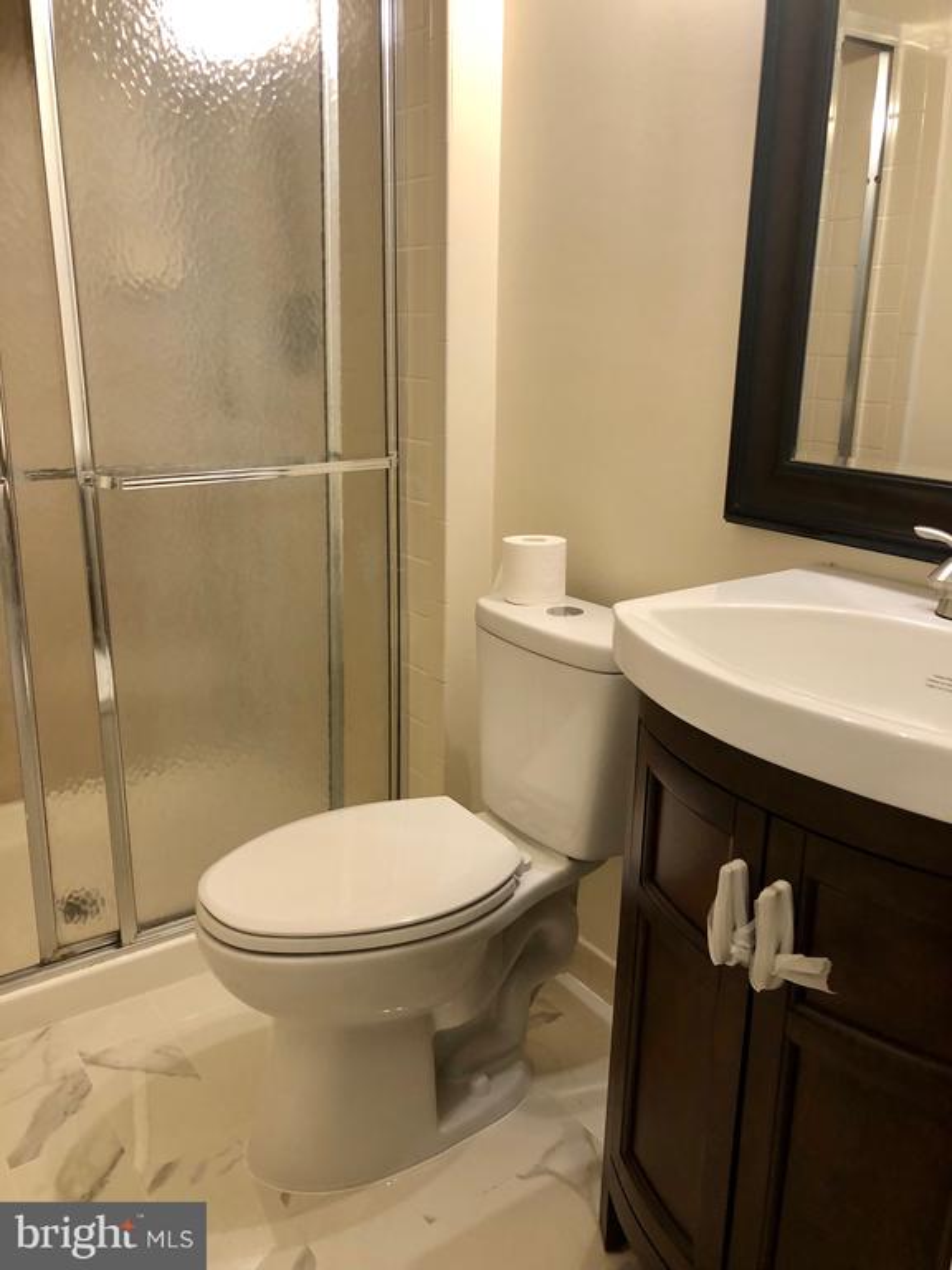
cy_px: 635
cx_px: 476
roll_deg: -1.3
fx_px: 1027
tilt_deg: -16.6
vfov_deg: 63.4
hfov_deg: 49.7
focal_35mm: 28
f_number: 1.8
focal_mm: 4
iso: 40
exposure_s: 1/17
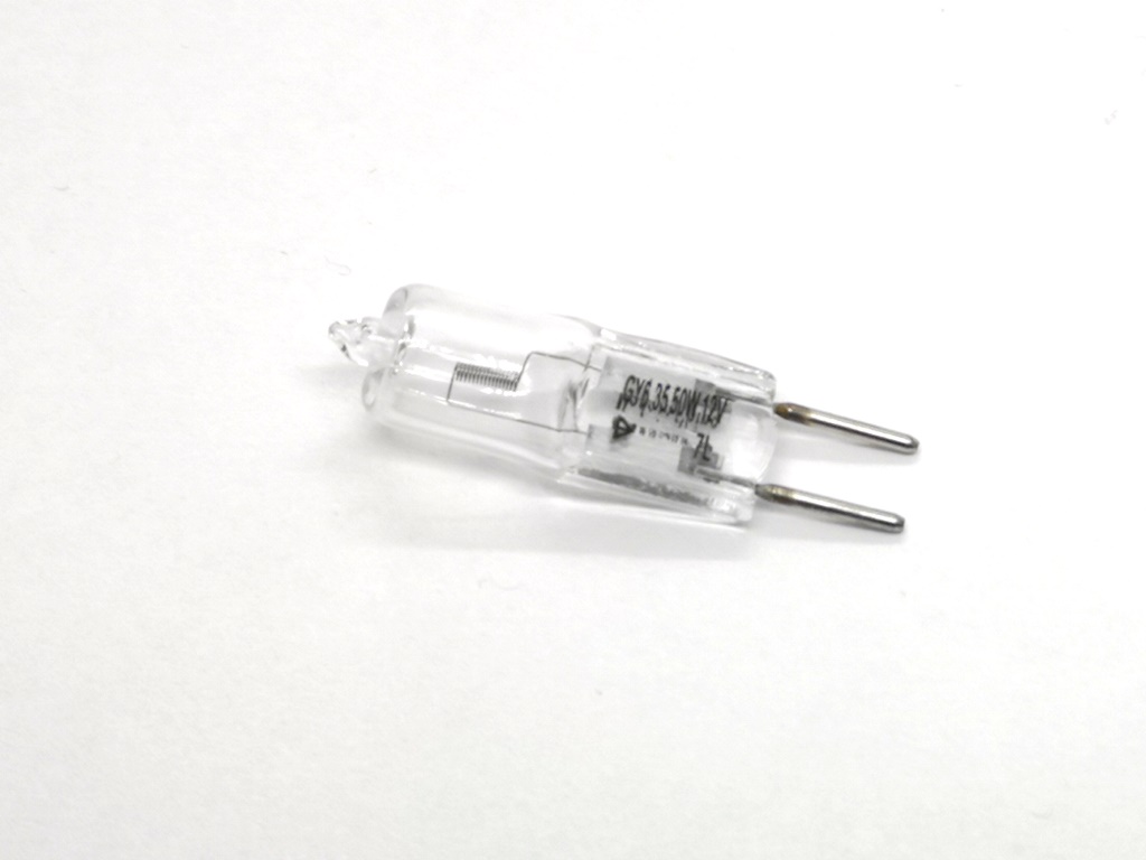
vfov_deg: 22.6
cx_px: 573
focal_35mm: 65
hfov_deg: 29.8
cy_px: 430
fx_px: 2152
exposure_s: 1/128
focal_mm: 3.95
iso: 50
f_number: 1.8
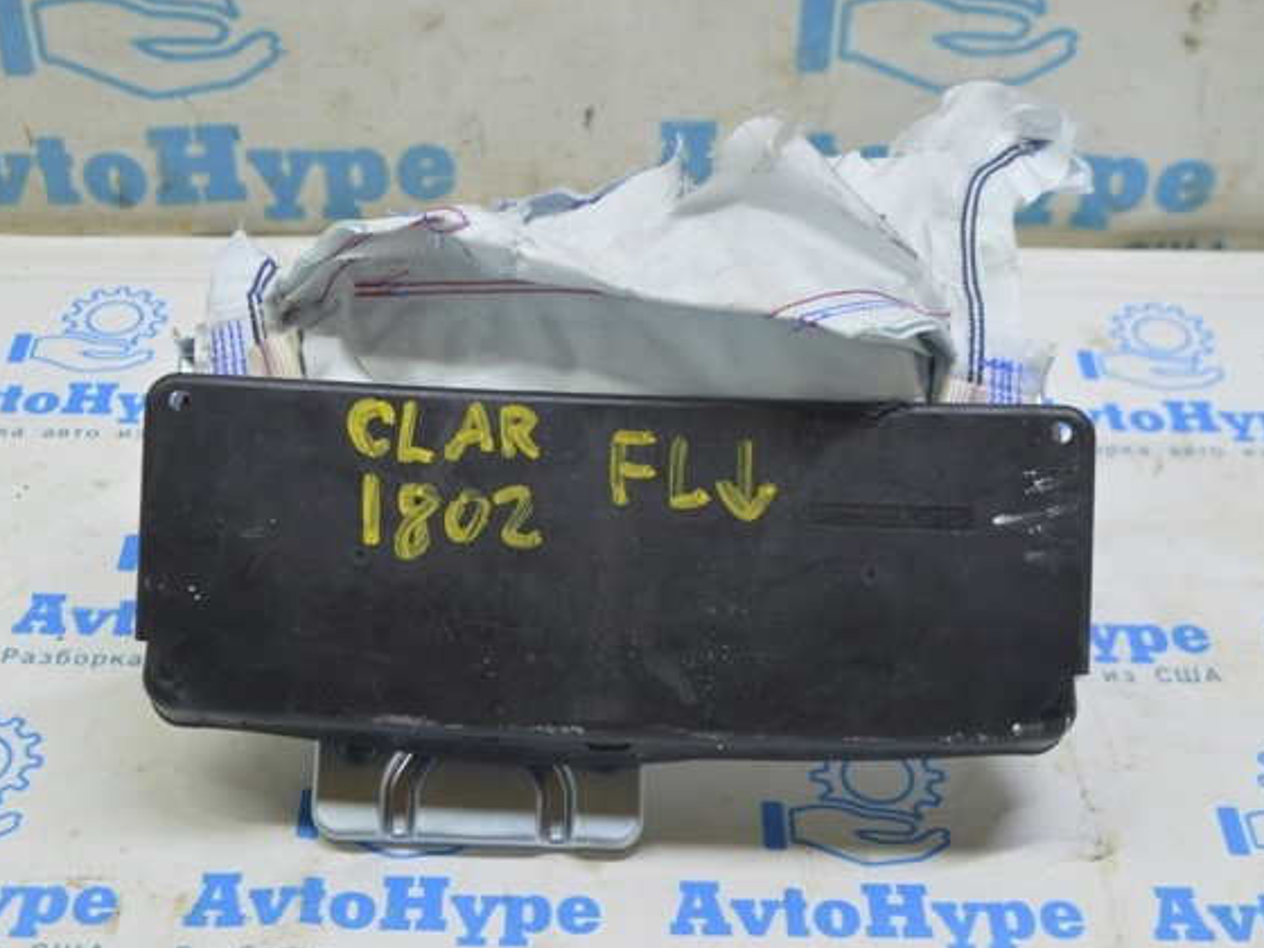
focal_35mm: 56
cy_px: 475
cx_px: 553
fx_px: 2045
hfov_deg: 34.3
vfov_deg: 26.1
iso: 400
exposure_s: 1/20
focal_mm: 34
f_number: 5.6
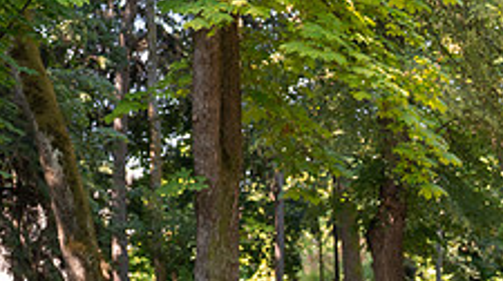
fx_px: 1279
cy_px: 420
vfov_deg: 12.0
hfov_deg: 20.6
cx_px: 628
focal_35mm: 96
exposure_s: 1/400
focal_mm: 31
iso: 500
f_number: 2.8
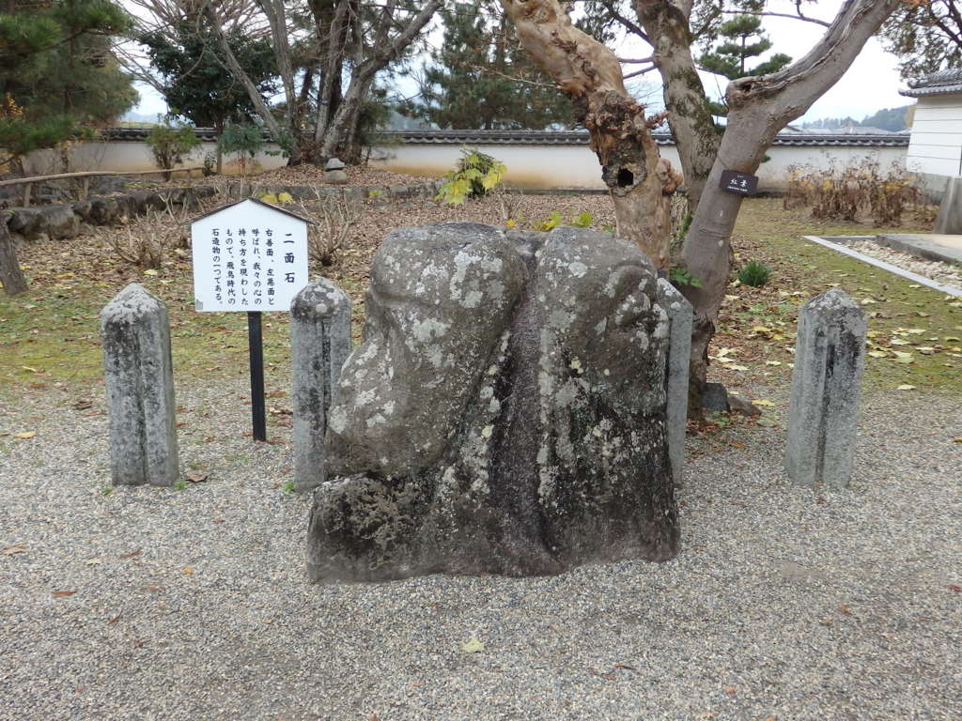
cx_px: 481
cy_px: 360
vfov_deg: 38.7
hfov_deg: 50.1
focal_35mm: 37
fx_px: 1028
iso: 125
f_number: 3.6
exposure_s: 1/200
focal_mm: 6.6
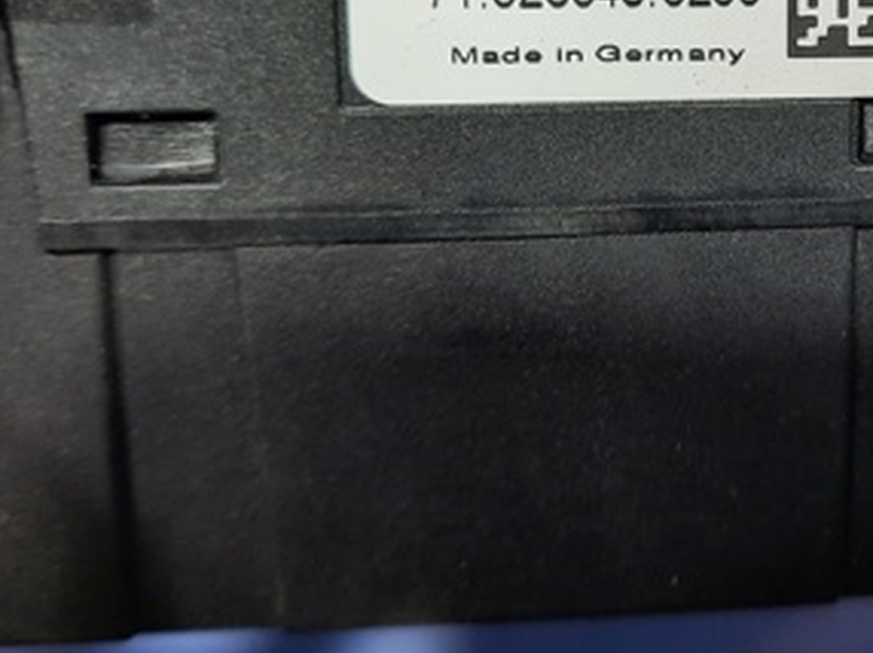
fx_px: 1411
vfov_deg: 25.5
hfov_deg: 33.0
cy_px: 101
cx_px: 748
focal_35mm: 56
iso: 250
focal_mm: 4.6
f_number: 2
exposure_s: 1/50
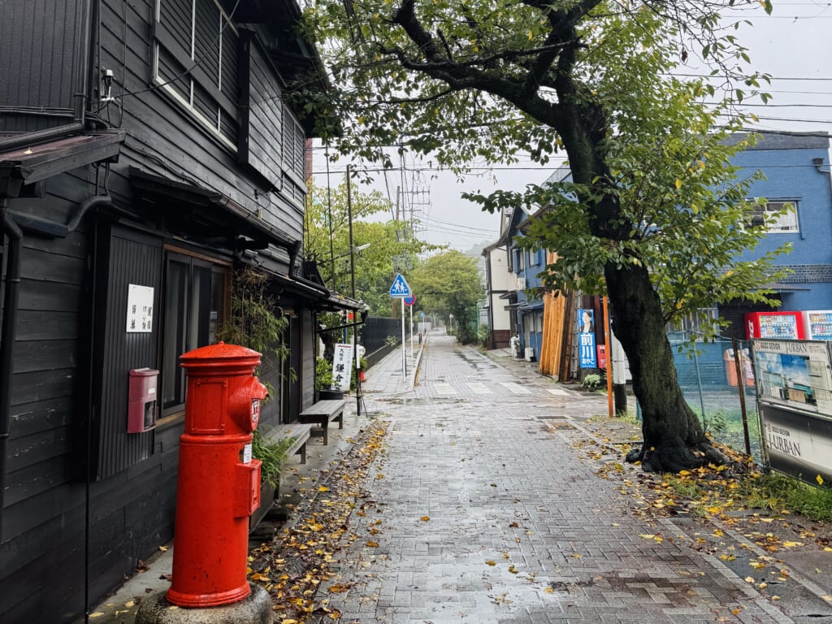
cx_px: 416
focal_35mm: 24
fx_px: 577
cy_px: 312
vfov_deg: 56.8
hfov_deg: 71.6
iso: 80
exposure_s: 1/347
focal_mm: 6.76
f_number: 1.78
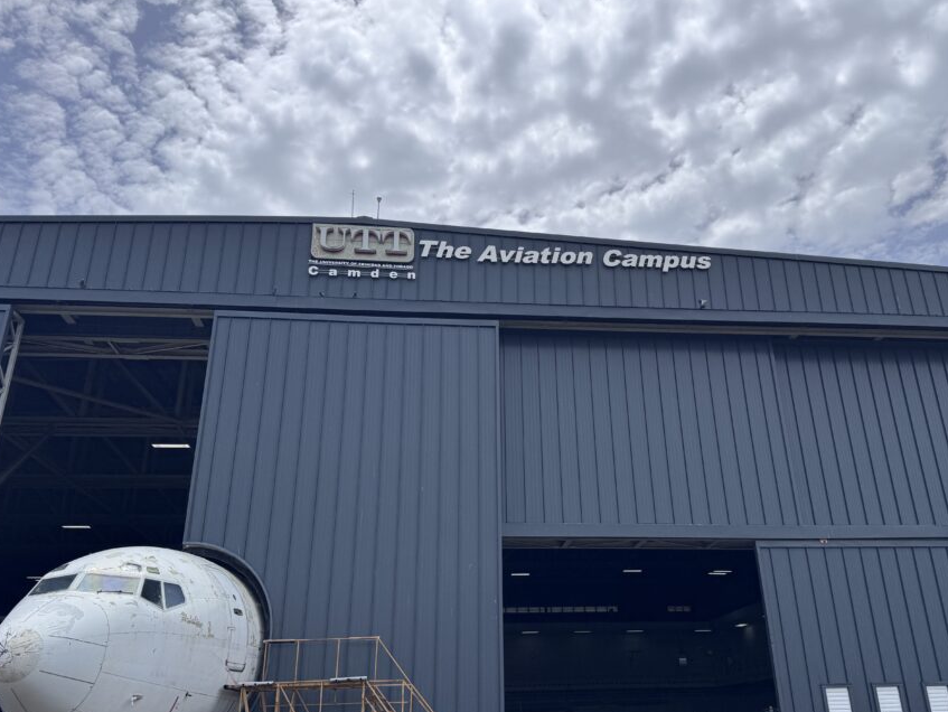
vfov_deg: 48.2
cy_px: 388
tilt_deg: +23.4
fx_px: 795
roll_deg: +2.1
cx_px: 523
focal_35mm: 29
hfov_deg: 61.5
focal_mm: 6.76
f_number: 1.78
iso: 80
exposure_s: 1/12346
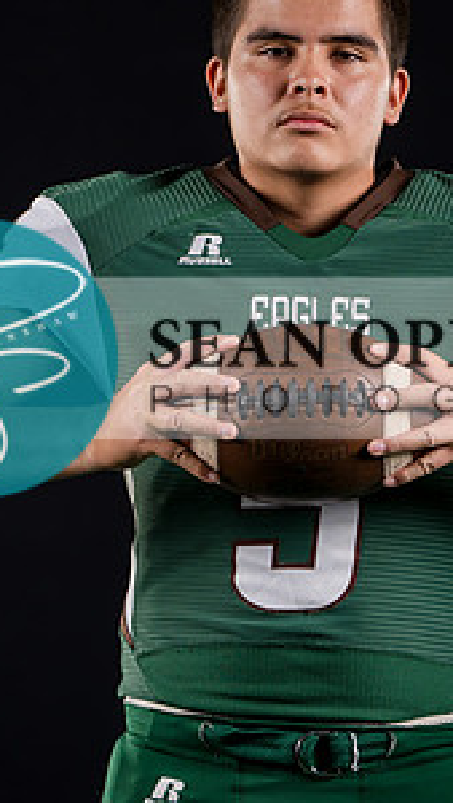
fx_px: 5823
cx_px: 174
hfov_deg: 4.5
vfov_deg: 7.9
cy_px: 289
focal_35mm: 273
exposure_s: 1/160
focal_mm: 117
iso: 200
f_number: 4
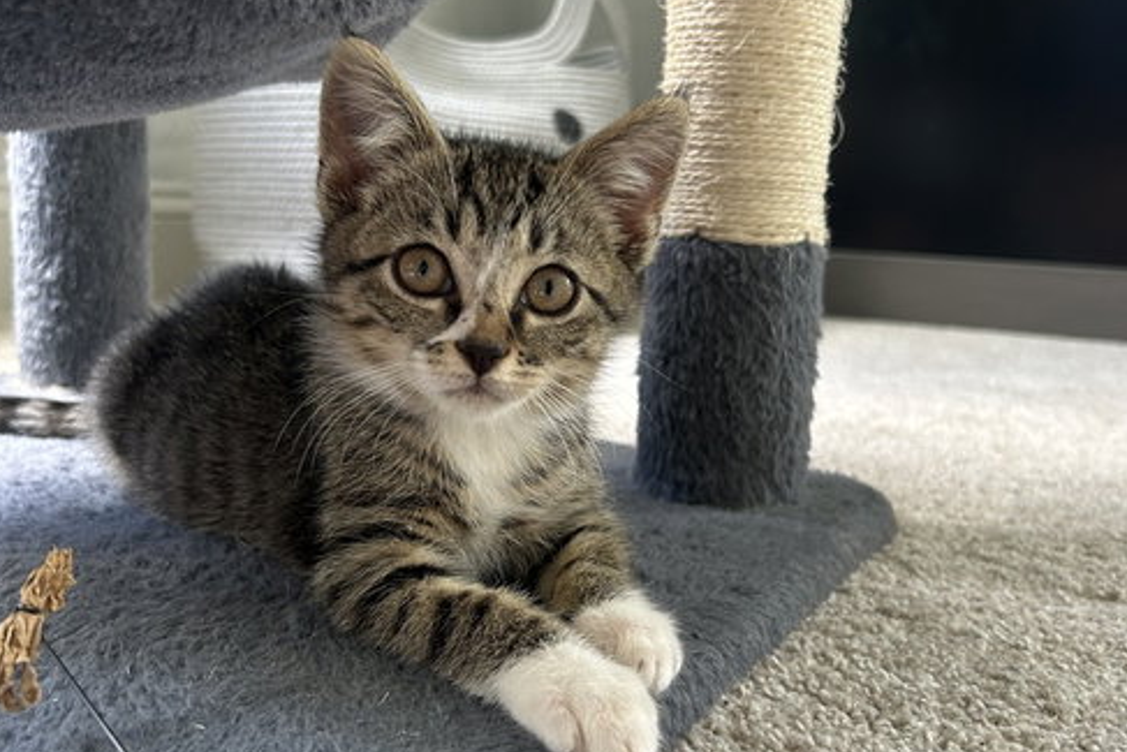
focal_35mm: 37
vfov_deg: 35.9
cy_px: 408
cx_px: 562
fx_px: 1159
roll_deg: -2.1
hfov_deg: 51.9
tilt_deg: -9.0
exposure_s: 1/60
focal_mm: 5.7
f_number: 1.5
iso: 160
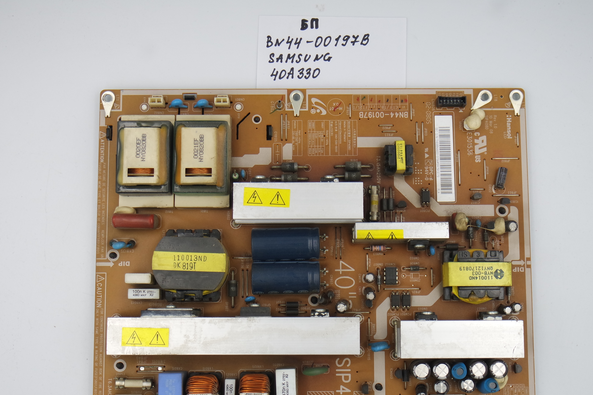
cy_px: 224
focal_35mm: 55
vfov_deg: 24.6
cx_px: 314
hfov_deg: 36.2
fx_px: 906
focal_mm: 18
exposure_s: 1/125
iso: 160
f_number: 4.5
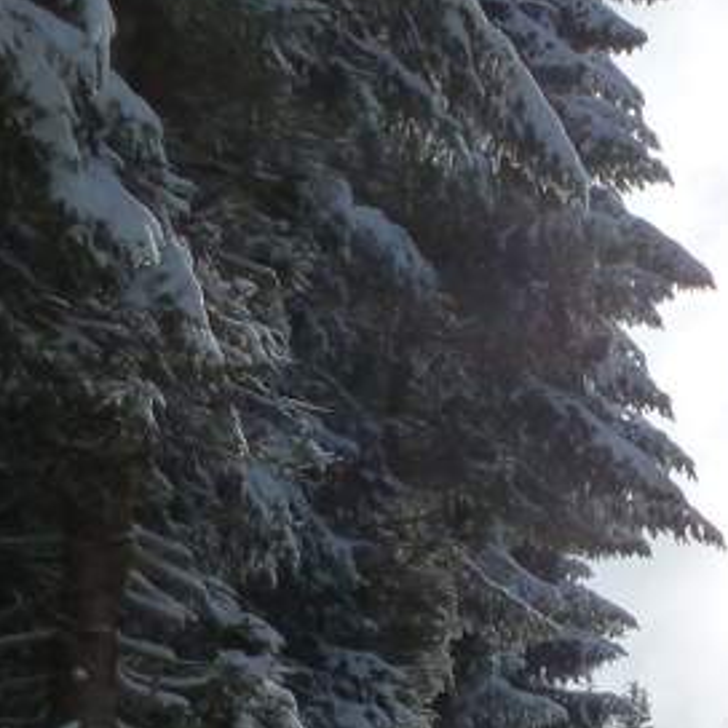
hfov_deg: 17.8
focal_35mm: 80
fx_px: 1903
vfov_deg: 19.6
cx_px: 1277
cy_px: 996
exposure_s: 1/1000
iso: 160
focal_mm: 4.3
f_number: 5.6
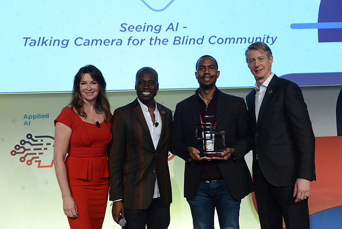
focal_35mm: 44
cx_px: 171
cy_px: 114
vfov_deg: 30.5
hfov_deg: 44.5
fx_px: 418
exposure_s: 1/100
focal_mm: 44
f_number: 6.3
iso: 2000
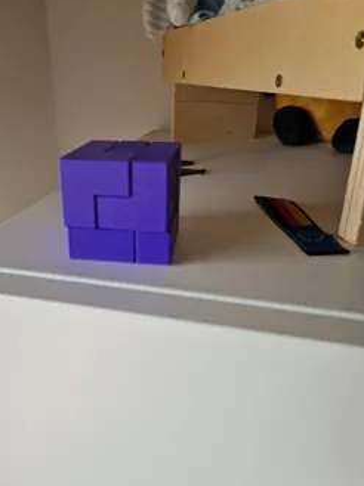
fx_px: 393
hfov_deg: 49.4
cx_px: 149
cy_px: 219
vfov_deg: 63.4
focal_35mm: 28
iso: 50
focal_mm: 5.4
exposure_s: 1/1294
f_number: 1.8
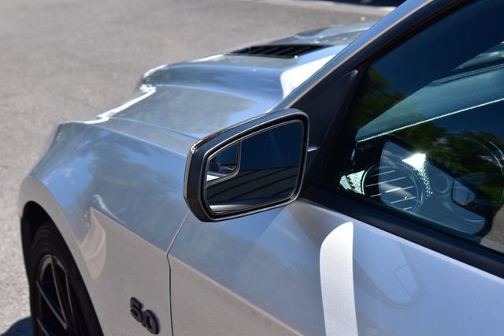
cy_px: 168
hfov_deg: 24.6
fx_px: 1154
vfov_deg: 16.5
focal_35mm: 82
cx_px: 252
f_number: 11
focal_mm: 55
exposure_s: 1/400
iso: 400
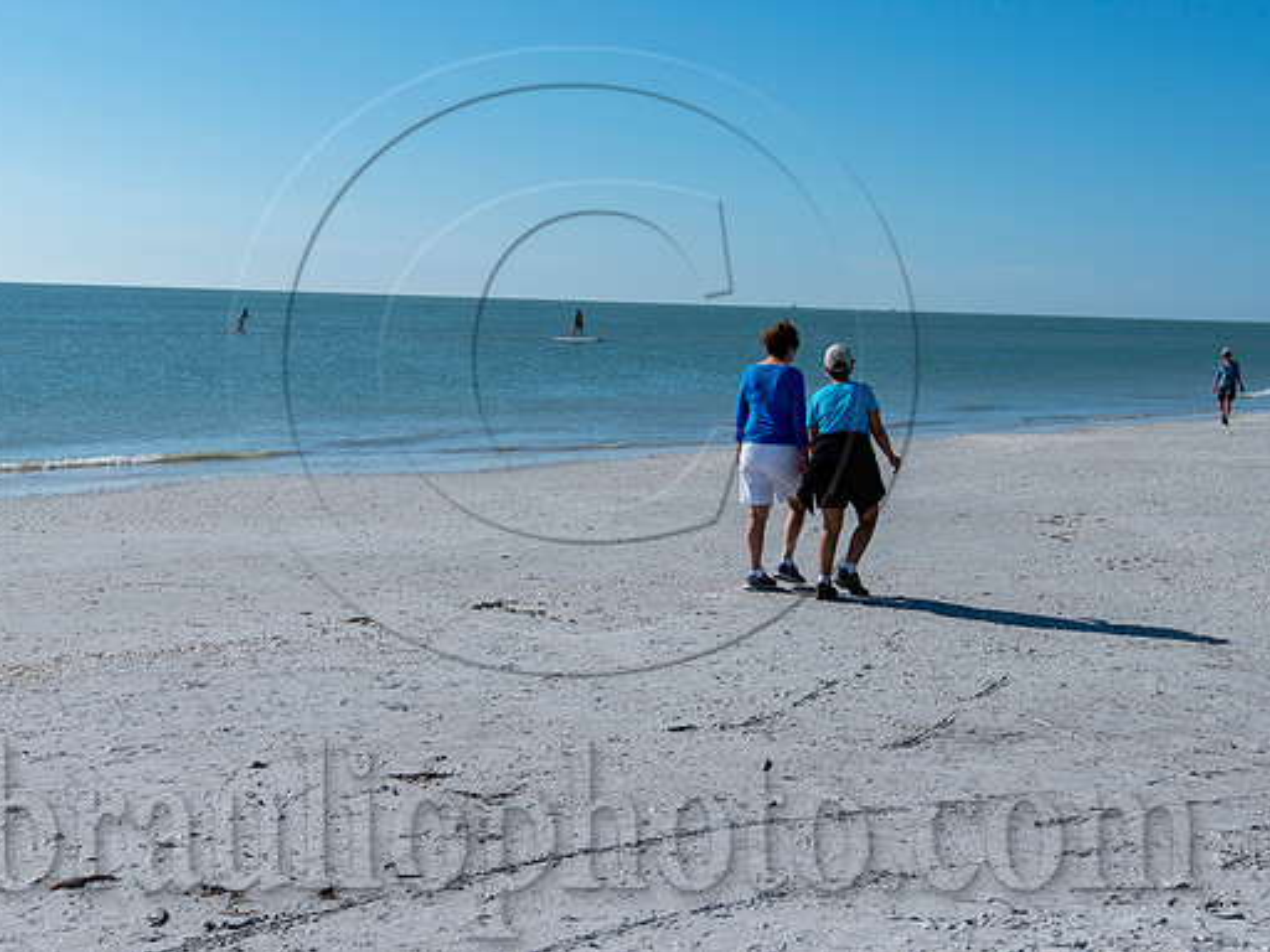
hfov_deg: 37.5
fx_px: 1871
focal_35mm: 51
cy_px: 400
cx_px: 615
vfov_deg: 28.5
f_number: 7.1
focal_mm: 35
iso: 160
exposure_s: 1/800
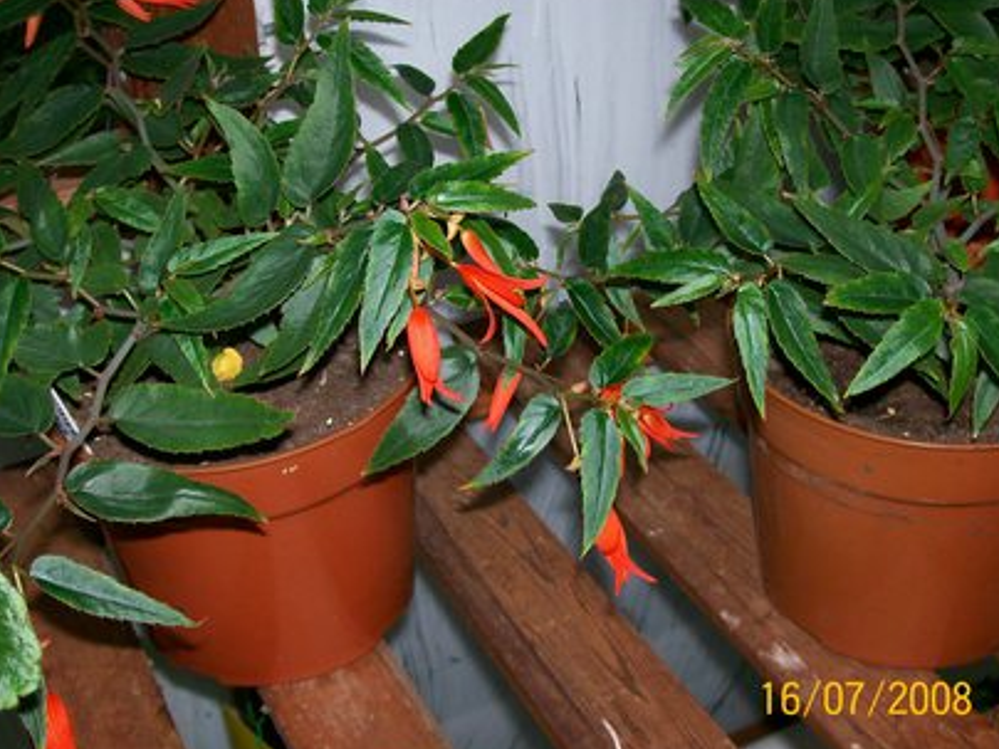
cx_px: 482
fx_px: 1414
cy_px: 391
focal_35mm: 49
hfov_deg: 38.9
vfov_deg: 29.7
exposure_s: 1/73.1
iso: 80
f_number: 3
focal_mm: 7.6
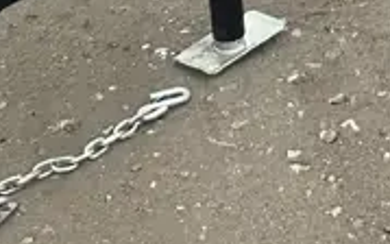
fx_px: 1754
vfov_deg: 7.4
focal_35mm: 165
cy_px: -368
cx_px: 627
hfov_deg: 12.0
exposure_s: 1/133
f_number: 1.8
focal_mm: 3
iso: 16
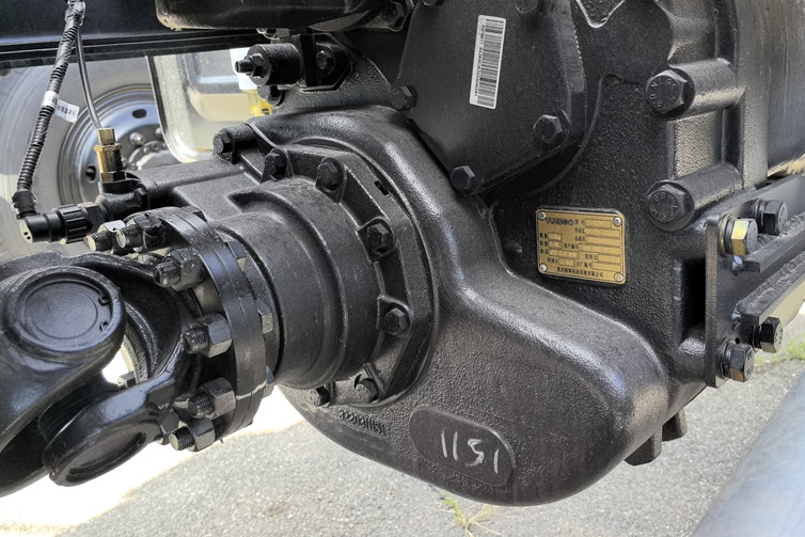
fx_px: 716
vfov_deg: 41.1
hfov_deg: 58.7
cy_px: 234
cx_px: 411
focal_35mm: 32
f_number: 2
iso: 50
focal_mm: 5.75
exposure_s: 1/355
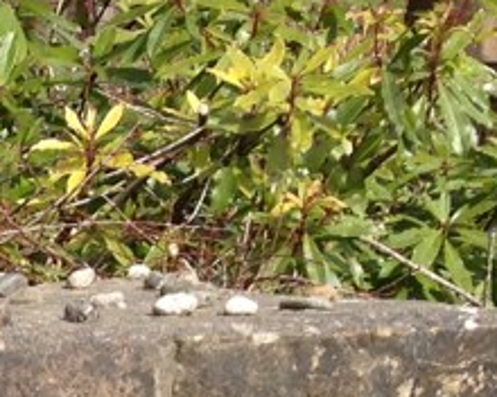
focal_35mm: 187
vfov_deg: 7.7
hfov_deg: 9.6
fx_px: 2751
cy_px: 950
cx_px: -538
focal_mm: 4.13
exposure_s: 1/497
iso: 50
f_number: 2.4
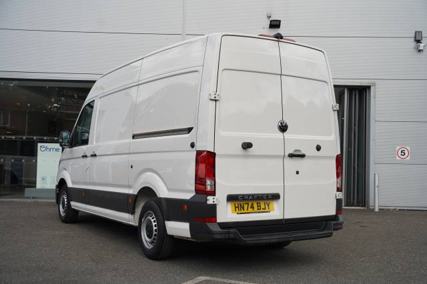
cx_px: 214
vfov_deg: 31.8
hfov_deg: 46.3
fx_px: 499
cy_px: 142
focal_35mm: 42
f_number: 4.5
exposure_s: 1/250
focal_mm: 42.1
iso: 100
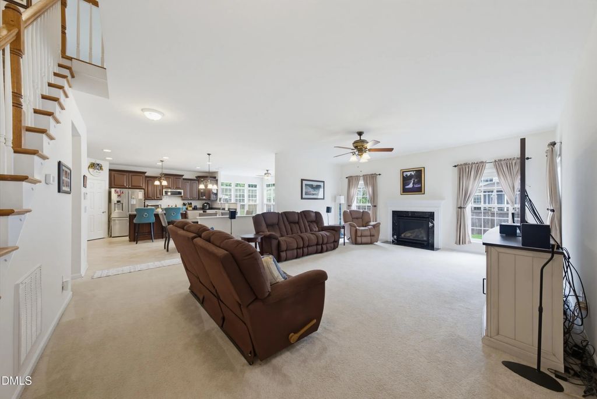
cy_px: 200
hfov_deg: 112.6
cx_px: 298
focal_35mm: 12
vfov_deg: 90.1
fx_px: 199
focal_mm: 12
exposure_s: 1/6
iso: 800
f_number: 7.1
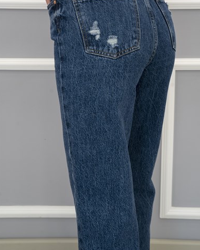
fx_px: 333
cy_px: 98
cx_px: 100
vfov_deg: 40.9
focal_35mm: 45
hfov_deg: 33.4
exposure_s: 1/60
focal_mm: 39
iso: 800
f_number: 8
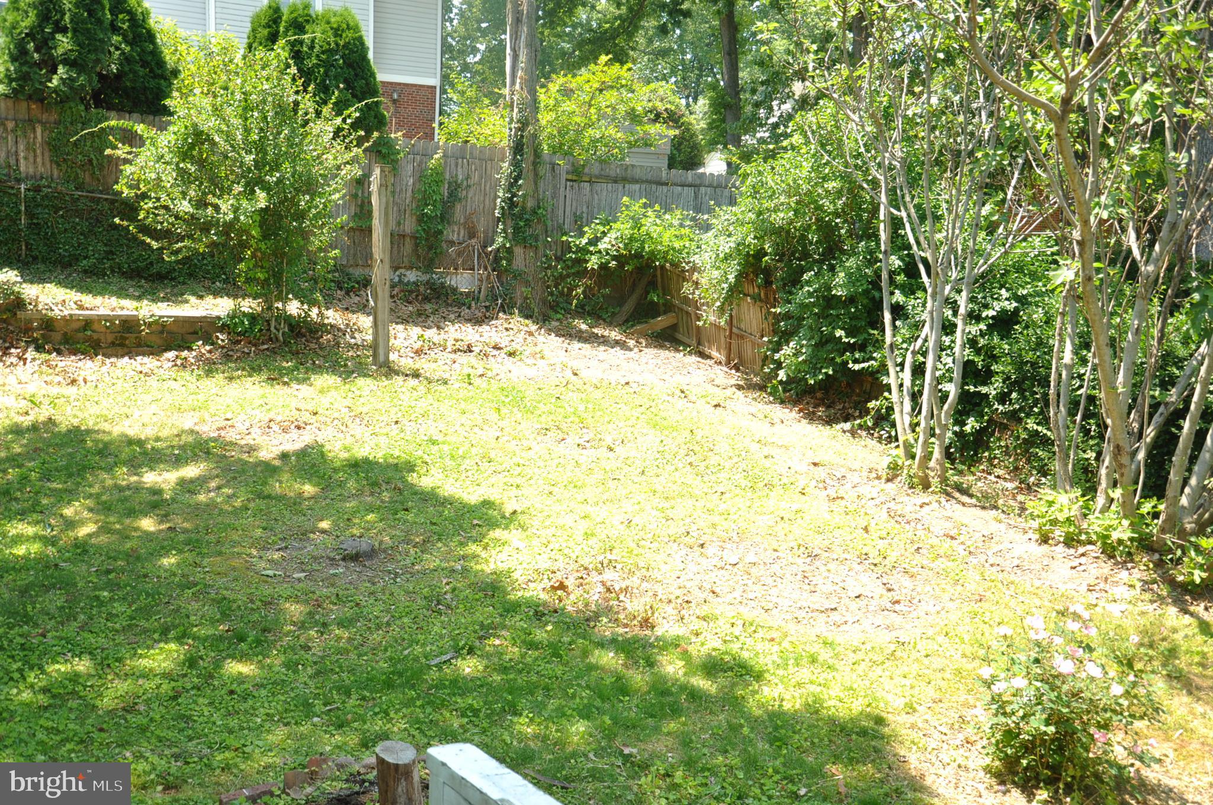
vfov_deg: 36.8
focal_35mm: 36
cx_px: 606
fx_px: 1211
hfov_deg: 53.2
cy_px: 402
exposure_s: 1/100
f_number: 5
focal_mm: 24
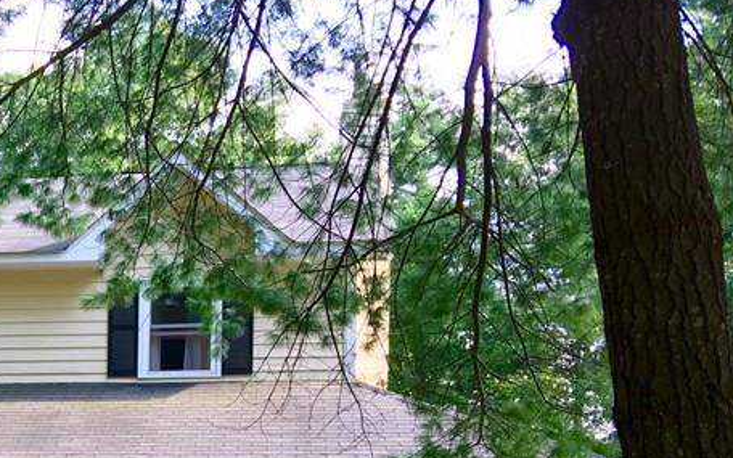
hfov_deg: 27.9
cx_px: -11
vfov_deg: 18.0
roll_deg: -1.2
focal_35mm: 69
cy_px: 543
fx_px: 1378
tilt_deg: +3.3
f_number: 2.2
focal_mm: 4.15
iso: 25
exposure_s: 1/60
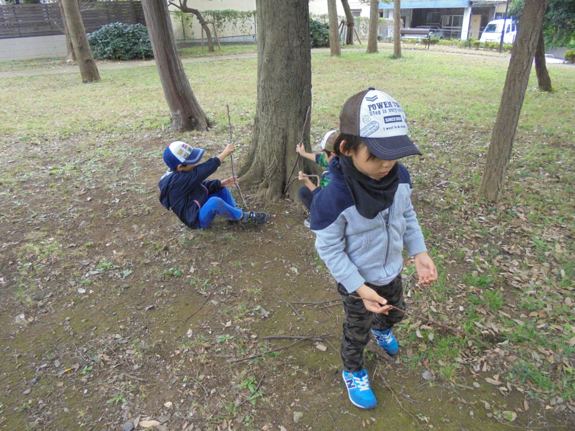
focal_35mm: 26
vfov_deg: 53.1
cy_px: 216
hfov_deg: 67.3
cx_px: 288
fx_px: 432
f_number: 3.5
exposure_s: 1/30
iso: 100
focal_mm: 4.6
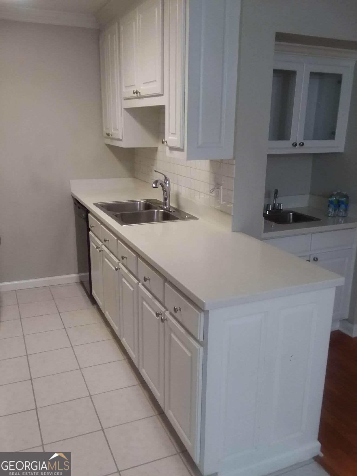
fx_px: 399
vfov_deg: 61.7
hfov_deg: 48.2
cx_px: 178
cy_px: 238
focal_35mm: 29
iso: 80
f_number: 1.9
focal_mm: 2.47
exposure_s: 1/30
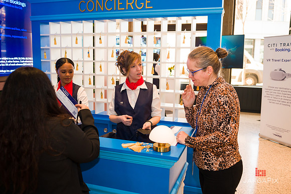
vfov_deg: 41.1
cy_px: 97
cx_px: 146
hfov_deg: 58.7
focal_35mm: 32
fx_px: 259
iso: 1600
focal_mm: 32
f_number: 4
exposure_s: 1/200
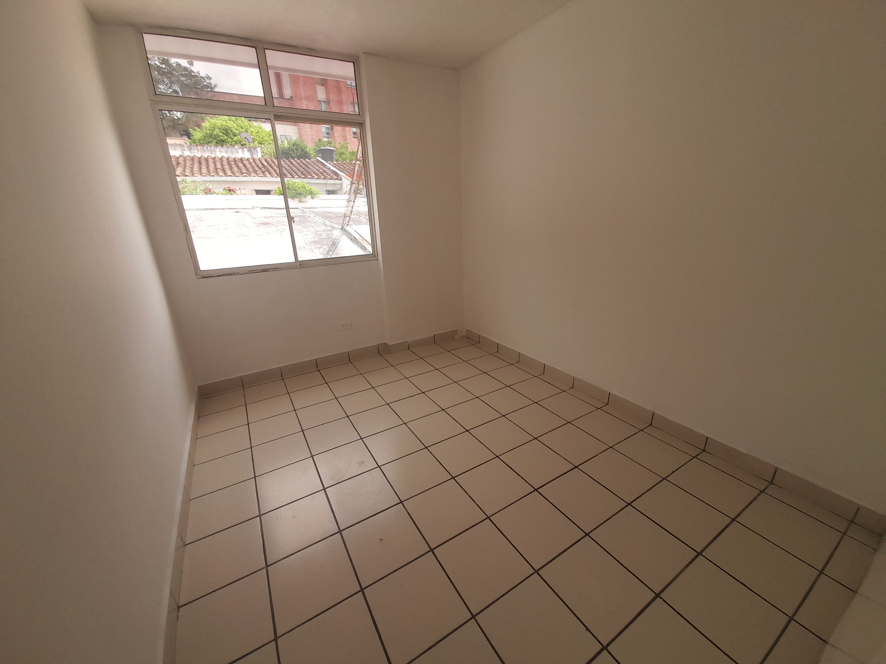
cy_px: 332
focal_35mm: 13
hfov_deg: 106.2
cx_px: 443
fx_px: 333
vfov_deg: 89.9
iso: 40
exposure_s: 1/208
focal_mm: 1.42
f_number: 2.2
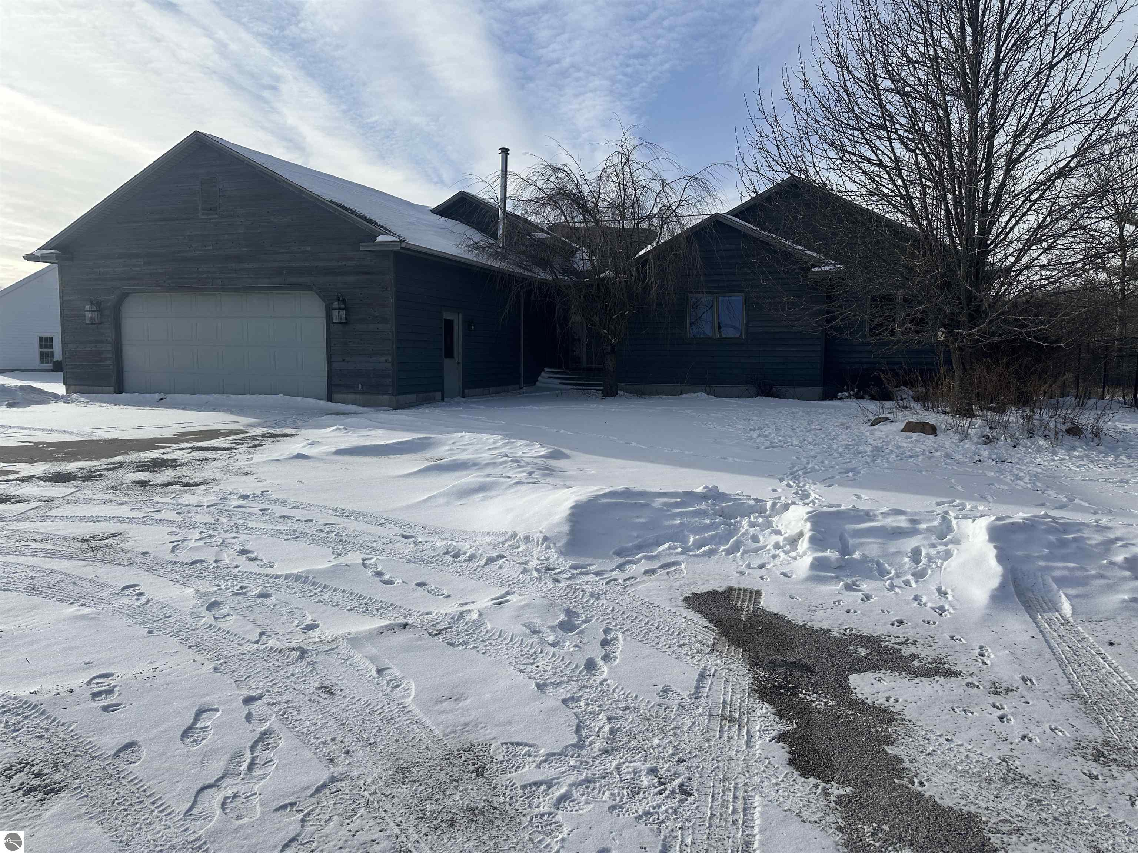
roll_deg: -1.1
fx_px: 789
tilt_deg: -1.8
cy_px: 426
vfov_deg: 56.8
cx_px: 569
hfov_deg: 71.6
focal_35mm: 24
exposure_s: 1/9709
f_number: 1.78
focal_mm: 6.86
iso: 80
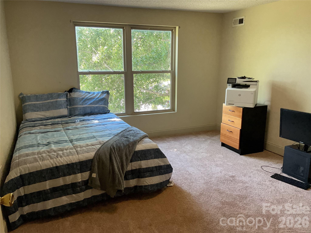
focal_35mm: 29
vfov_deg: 48.2
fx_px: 261
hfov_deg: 61.7
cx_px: 156
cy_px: 116
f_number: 1.8
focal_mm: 3
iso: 125
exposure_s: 1/60
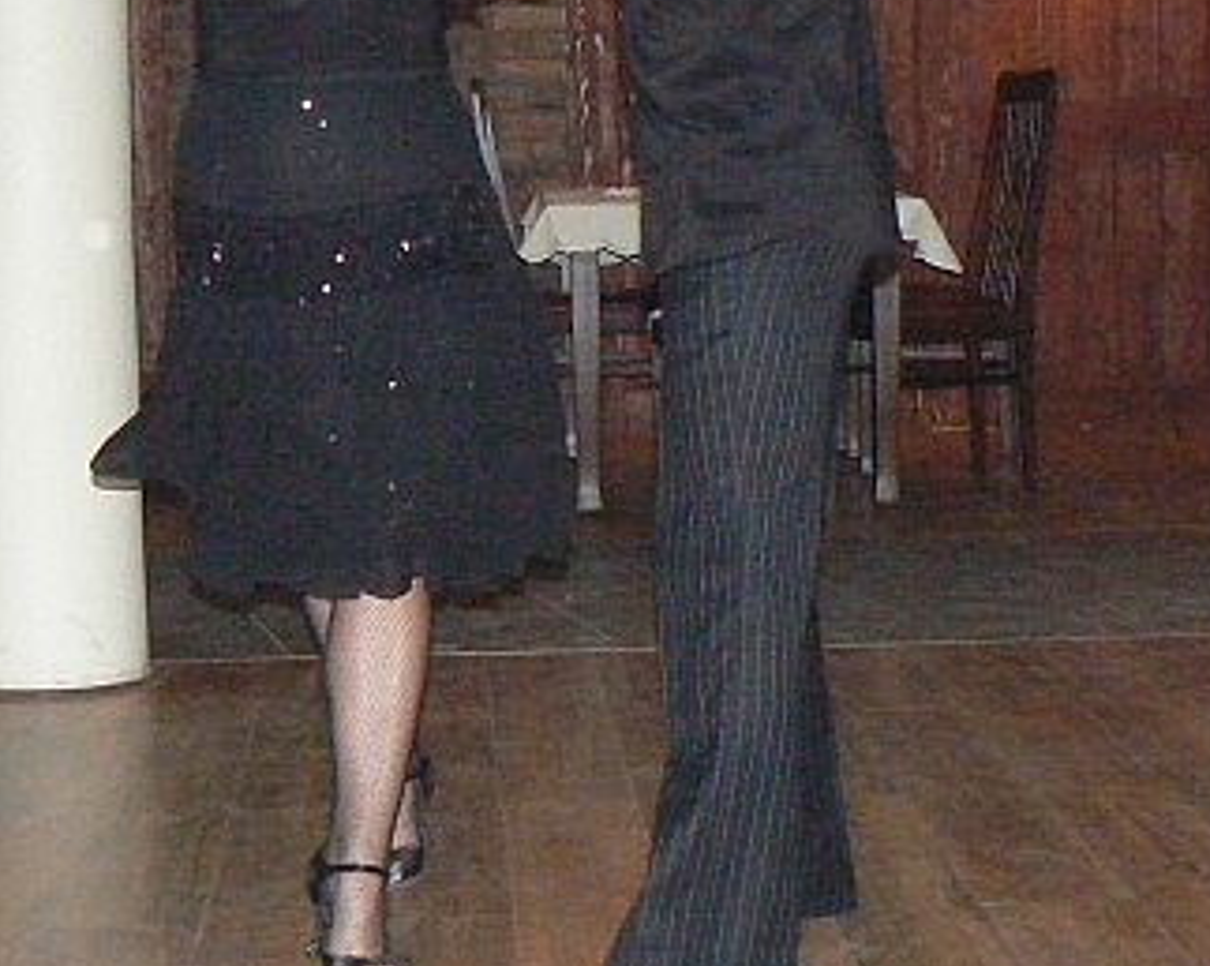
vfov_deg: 17.6
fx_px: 3114
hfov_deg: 22.0
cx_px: 656
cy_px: 285
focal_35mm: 87
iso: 400
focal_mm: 6
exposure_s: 1/30
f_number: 2.8
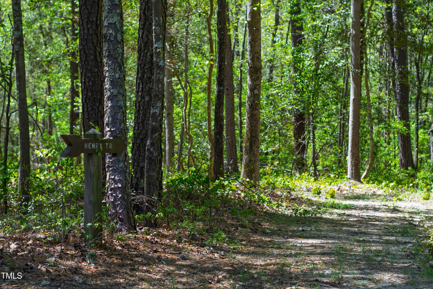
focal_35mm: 75
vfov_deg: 18.2
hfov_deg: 27.0
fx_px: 902
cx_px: 216
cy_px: 144
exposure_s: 1/800
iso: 800
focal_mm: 50
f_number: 4.5
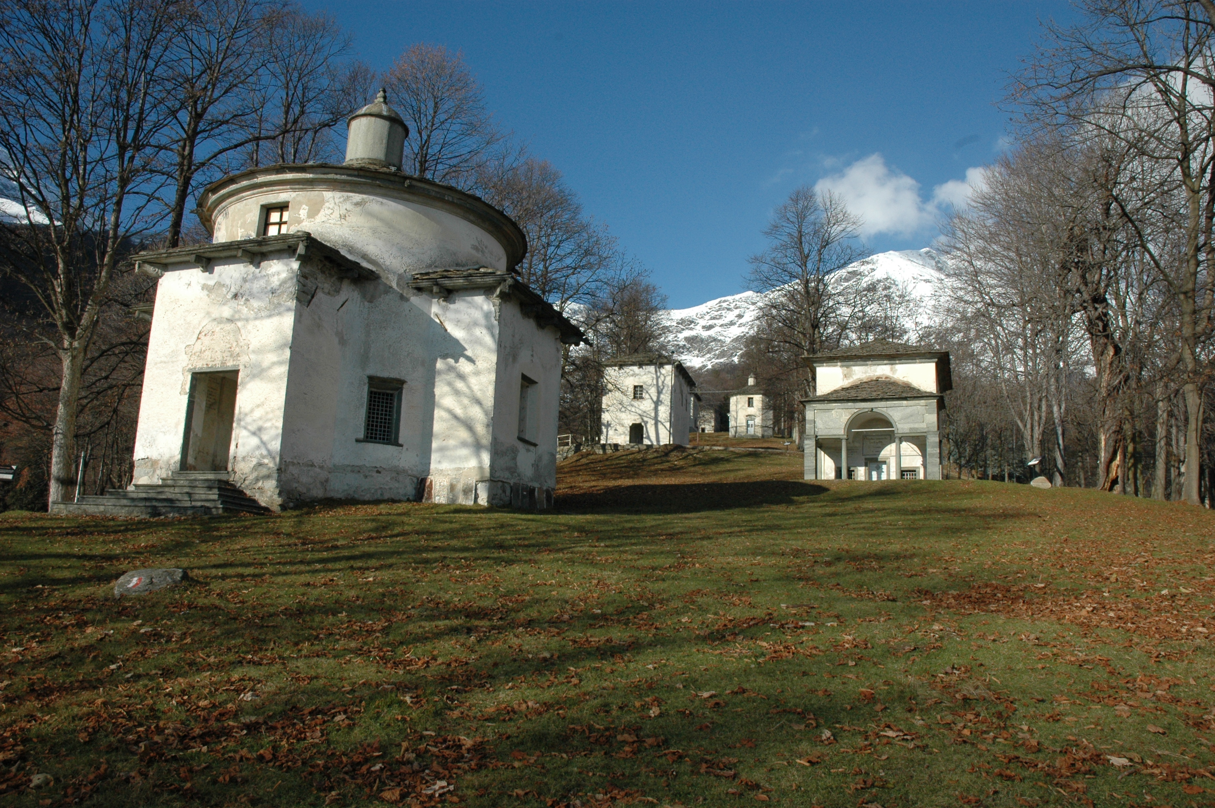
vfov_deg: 47.8
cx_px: 608
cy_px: 404
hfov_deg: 67.4
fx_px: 910
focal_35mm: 27
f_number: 11
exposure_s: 1/500
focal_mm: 18
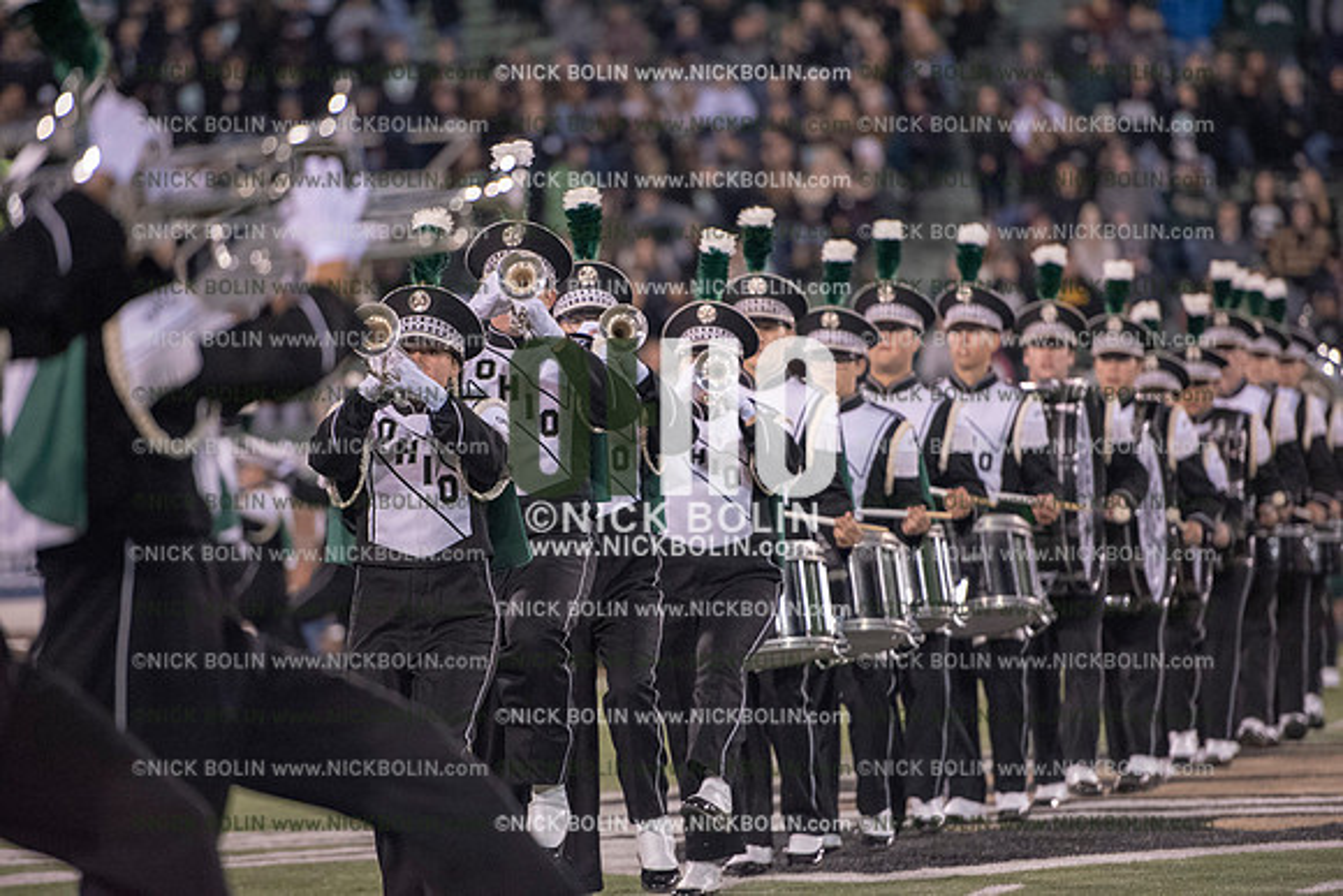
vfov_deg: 6.9
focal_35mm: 200
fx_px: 7463
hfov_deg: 10.3
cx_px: 672
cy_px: 448
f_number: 3.2
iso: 5000
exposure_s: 1/1250
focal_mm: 200
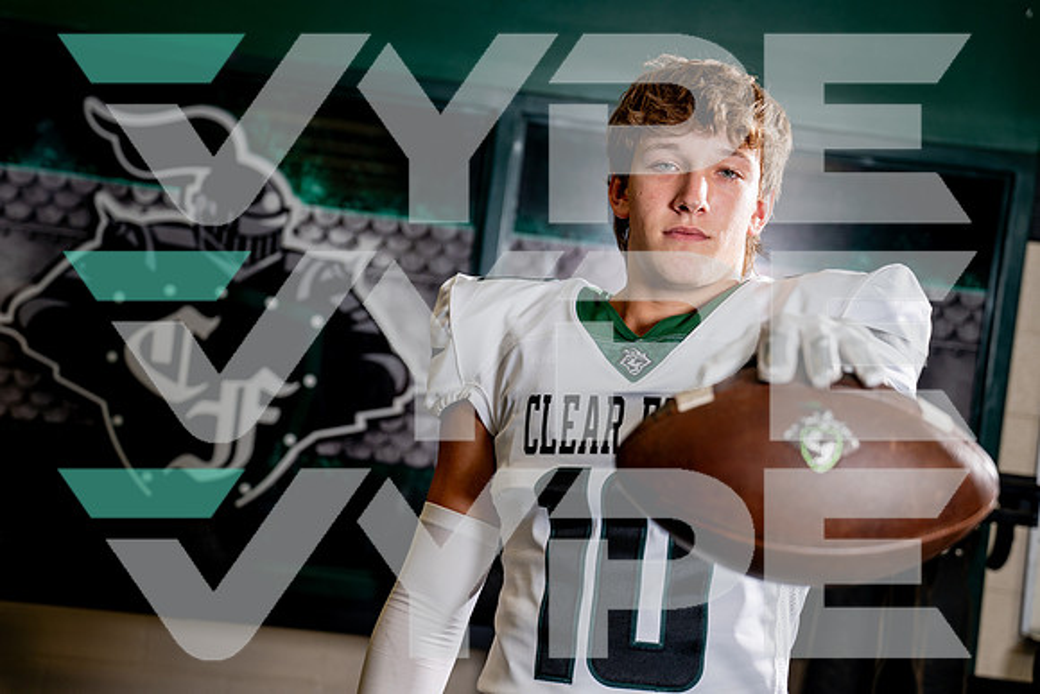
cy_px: 347
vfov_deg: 18.0
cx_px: 520
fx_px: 2185
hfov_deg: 26.8
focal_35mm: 76
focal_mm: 70
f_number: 4
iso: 100
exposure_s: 1/250
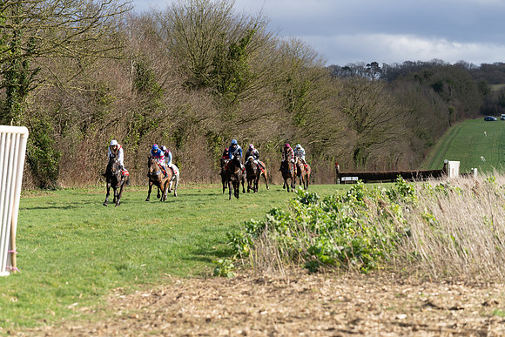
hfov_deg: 15.3
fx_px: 1880
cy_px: 168
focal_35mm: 134
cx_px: 252
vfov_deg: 10.2
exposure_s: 1/1250
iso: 200
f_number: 4
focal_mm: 134
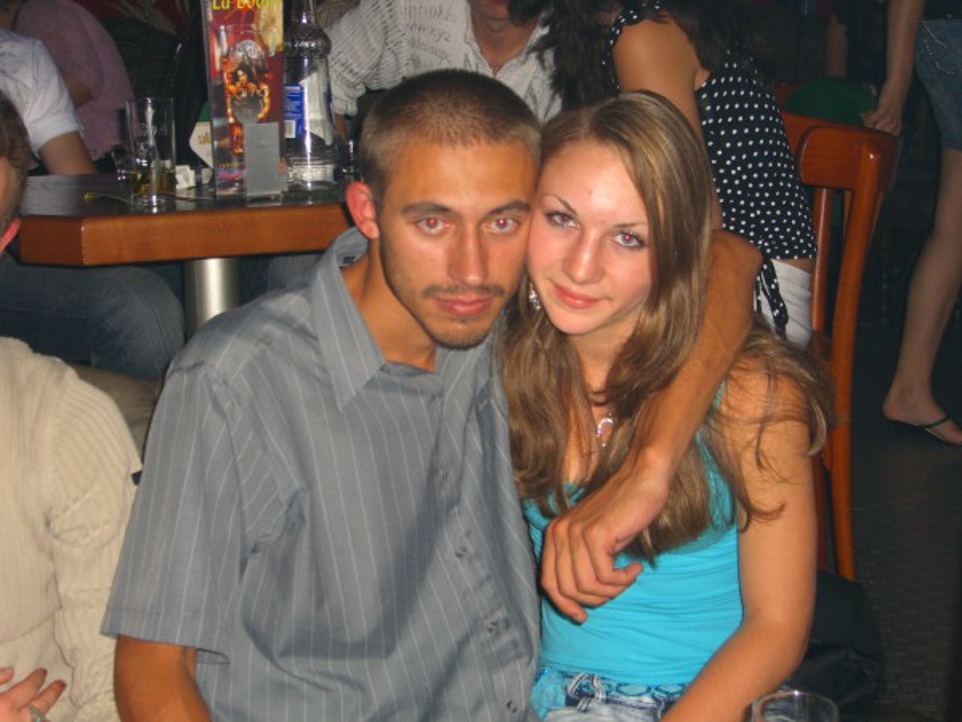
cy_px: 361
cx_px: 481
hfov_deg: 33.8
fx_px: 1584
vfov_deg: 25.7
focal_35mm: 57
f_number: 3.6
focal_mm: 11.8
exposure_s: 1/60
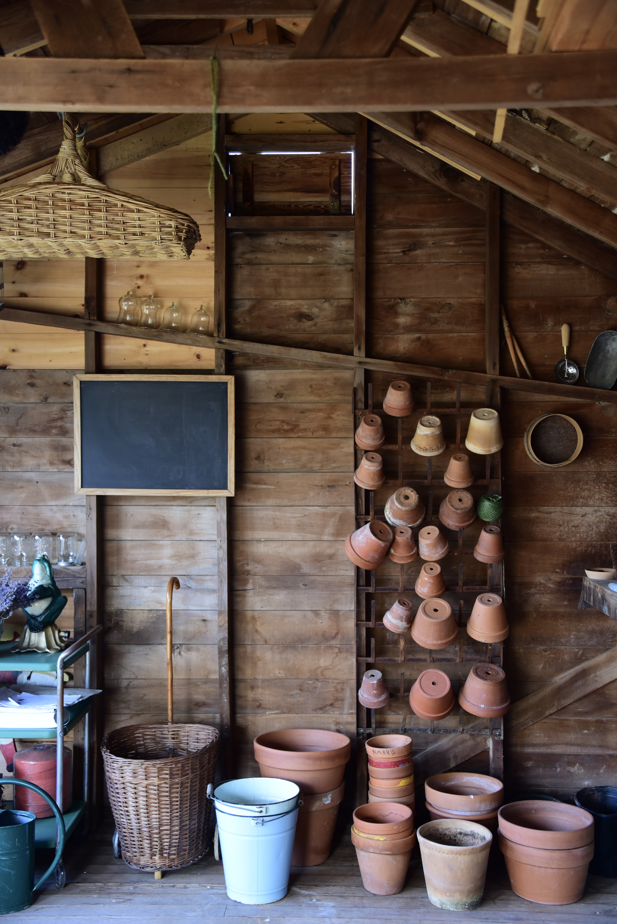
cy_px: 462
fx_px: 1079
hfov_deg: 31.9
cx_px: 308
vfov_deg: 46.4
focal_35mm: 42
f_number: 4
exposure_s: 1/50
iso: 800
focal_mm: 42
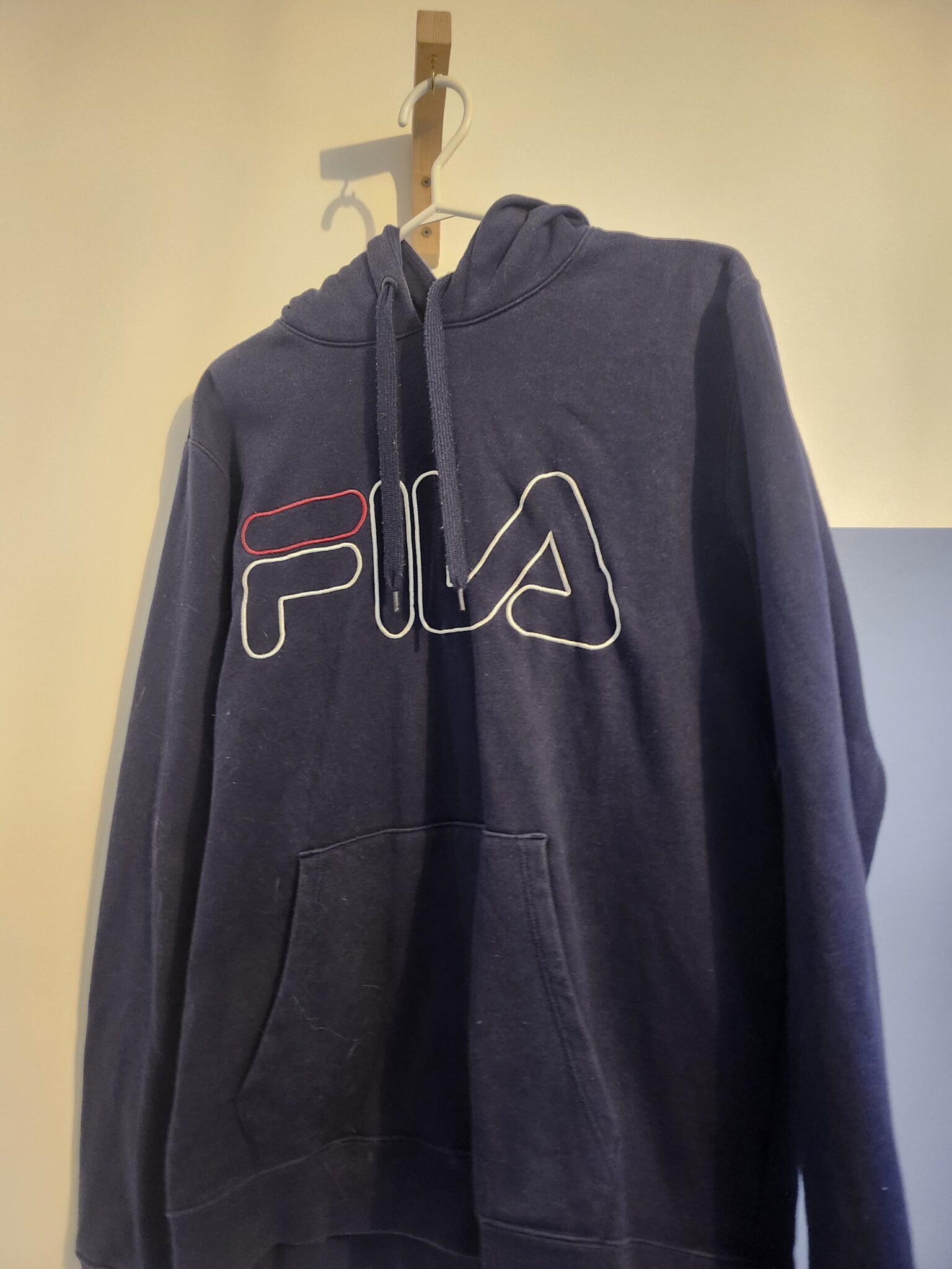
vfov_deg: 73.9
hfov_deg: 58.9
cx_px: 476
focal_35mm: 23
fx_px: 843
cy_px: 634
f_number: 1.8
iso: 1000
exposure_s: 1/24
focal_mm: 5.54
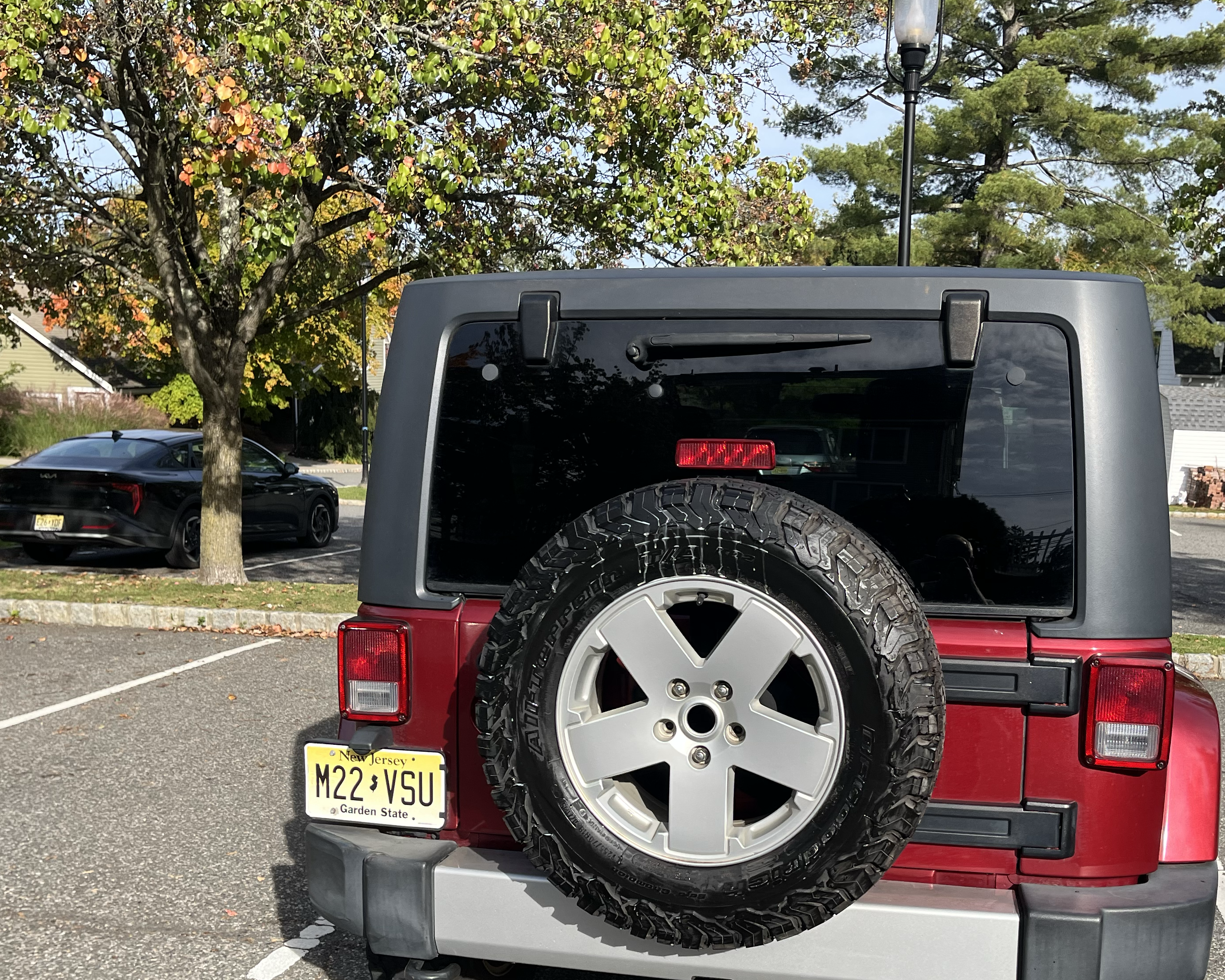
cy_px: 661
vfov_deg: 39.6
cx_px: 701
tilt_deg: -10.0
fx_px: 1341
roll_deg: -2.3
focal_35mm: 37
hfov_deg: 48.9
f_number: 1.6
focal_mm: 5.1
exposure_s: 1/1862
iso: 50
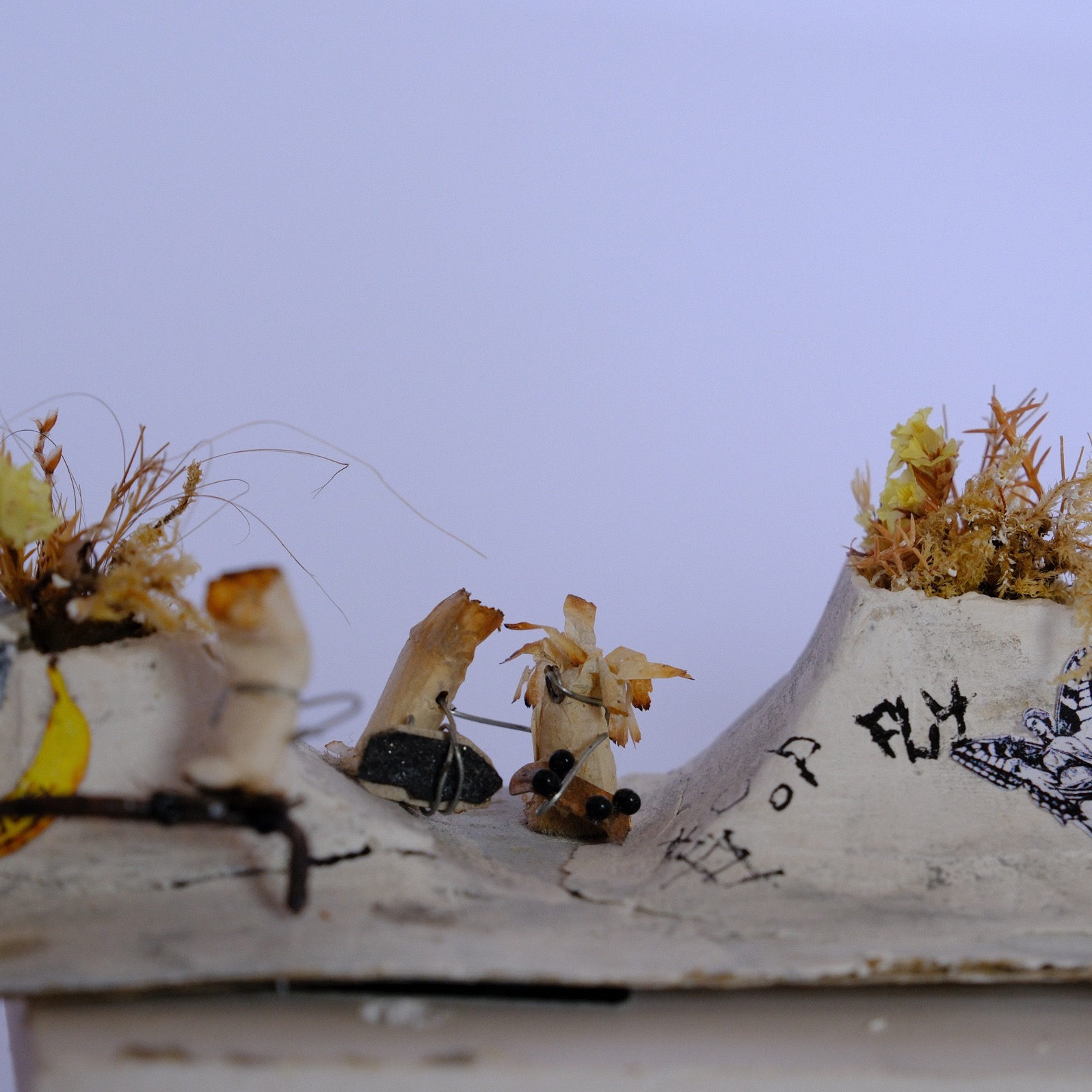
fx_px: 3783
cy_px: 546
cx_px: 589
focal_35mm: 106
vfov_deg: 16.4
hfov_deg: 16.4
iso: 800
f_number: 5.6
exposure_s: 1/125
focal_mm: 55
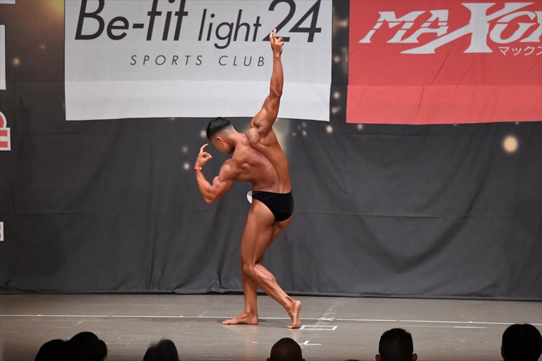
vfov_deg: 7.9
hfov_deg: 11.8
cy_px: 180
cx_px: 271
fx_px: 2618
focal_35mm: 174
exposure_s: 1/400
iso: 6400
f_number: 5.6
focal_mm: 116
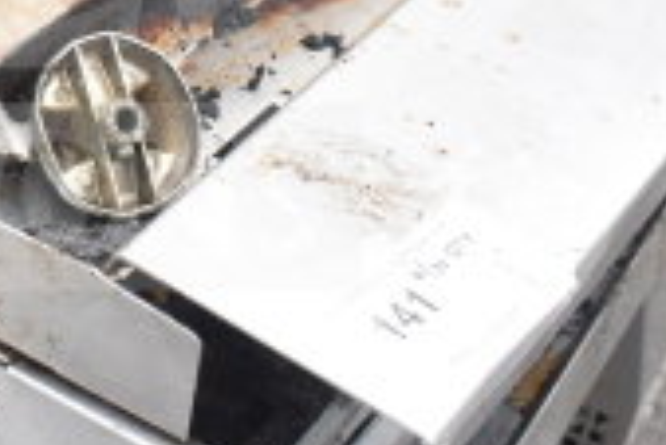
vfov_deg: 10.9
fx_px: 2311
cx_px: -83
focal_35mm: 125
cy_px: -22
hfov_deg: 15.9
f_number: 5.6
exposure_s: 1/200
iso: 200
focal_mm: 23
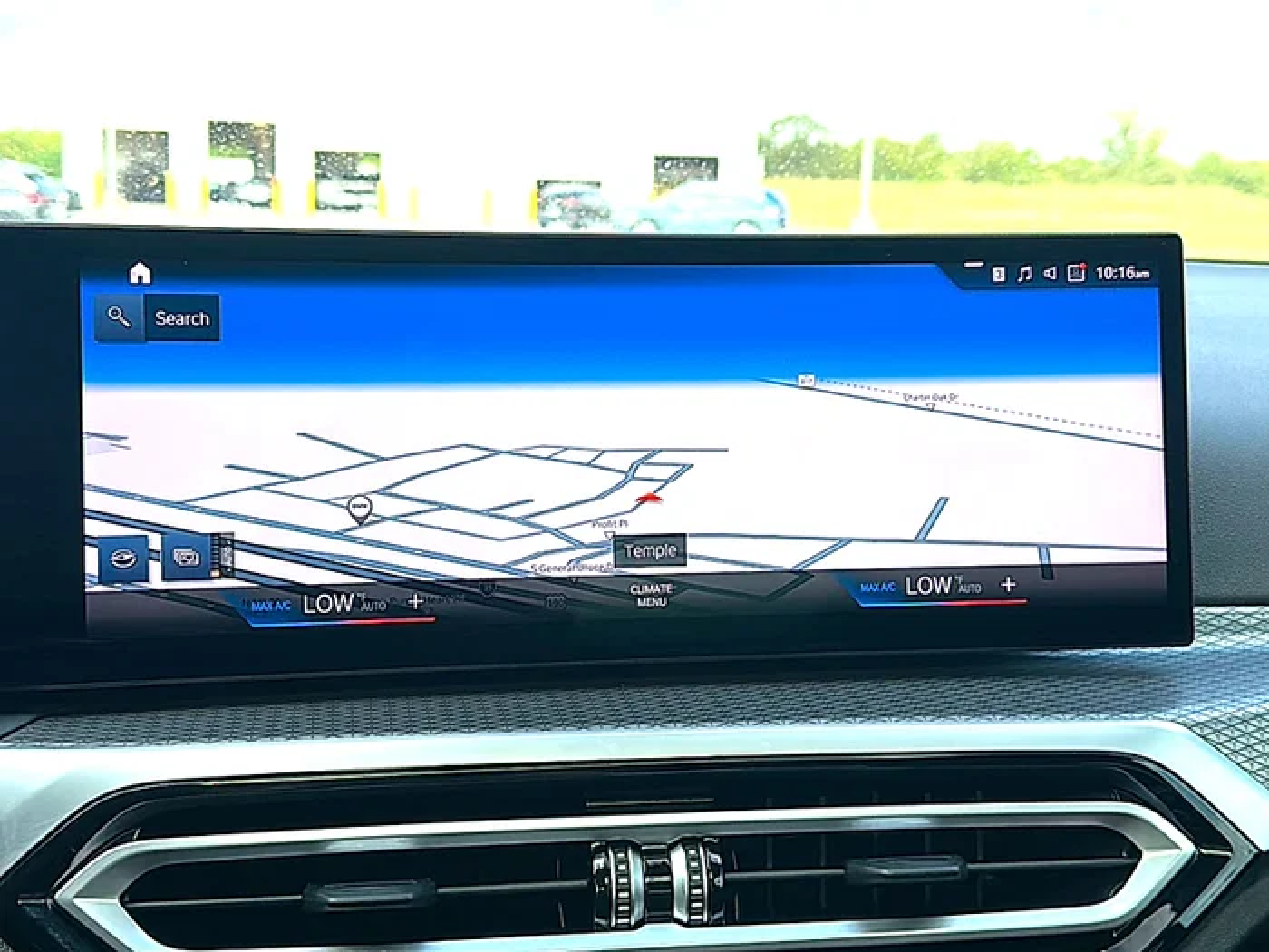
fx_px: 1320
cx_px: 634
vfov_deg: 39.7
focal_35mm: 36
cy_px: 476
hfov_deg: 51.4
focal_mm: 6.86
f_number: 1.78
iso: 80
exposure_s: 1/757
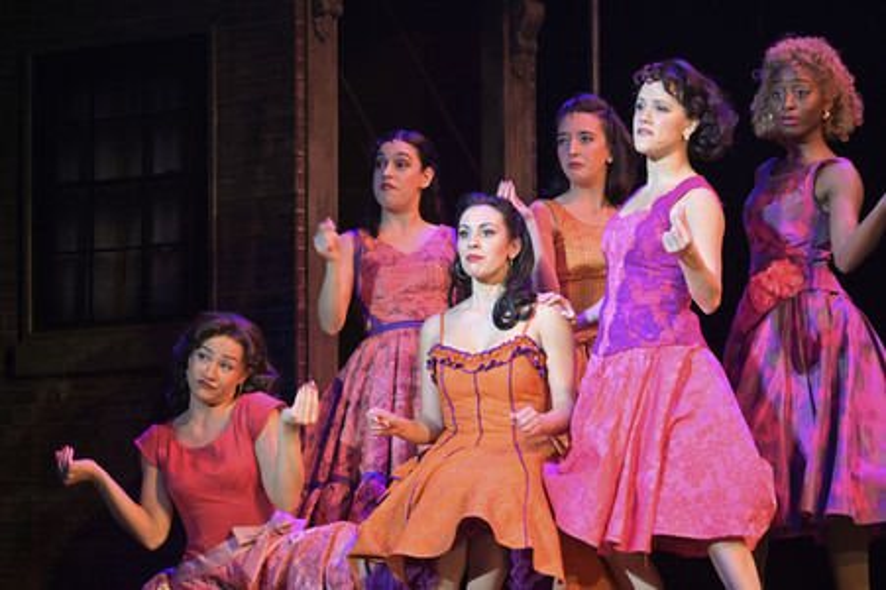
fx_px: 3935
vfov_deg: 8.6
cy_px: 295
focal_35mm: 160
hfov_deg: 12.8
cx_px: 443
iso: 1000
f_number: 5.3
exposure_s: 1/100
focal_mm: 160
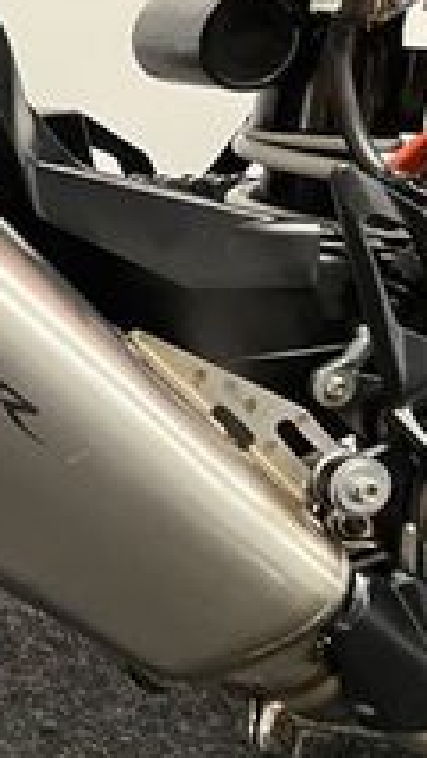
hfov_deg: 11.8
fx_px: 1709
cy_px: 431
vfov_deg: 25.0
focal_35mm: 85
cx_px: -566
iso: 500
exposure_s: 1/50
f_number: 1.6
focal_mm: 5.1
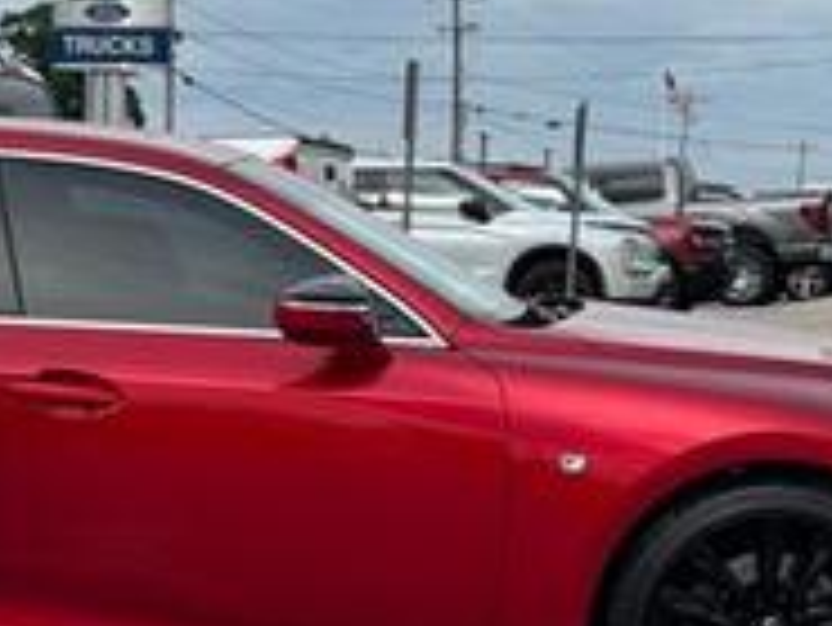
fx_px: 3151
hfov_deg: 14.9
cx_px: 153
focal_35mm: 131
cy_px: 558
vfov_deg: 11.3
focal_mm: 6.76
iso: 64
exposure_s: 1/3257
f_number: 1.78
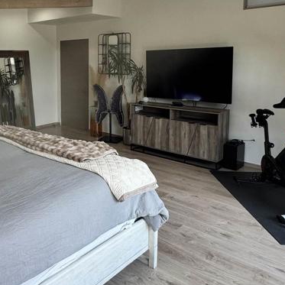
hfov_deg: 46.2
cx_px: 61
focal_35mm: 34
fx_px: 317
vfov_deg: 47.7
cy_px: 97
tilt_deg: -7.0
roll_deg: -0.1
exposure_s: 1/120
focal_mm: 2.22
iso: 80
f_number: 2.2
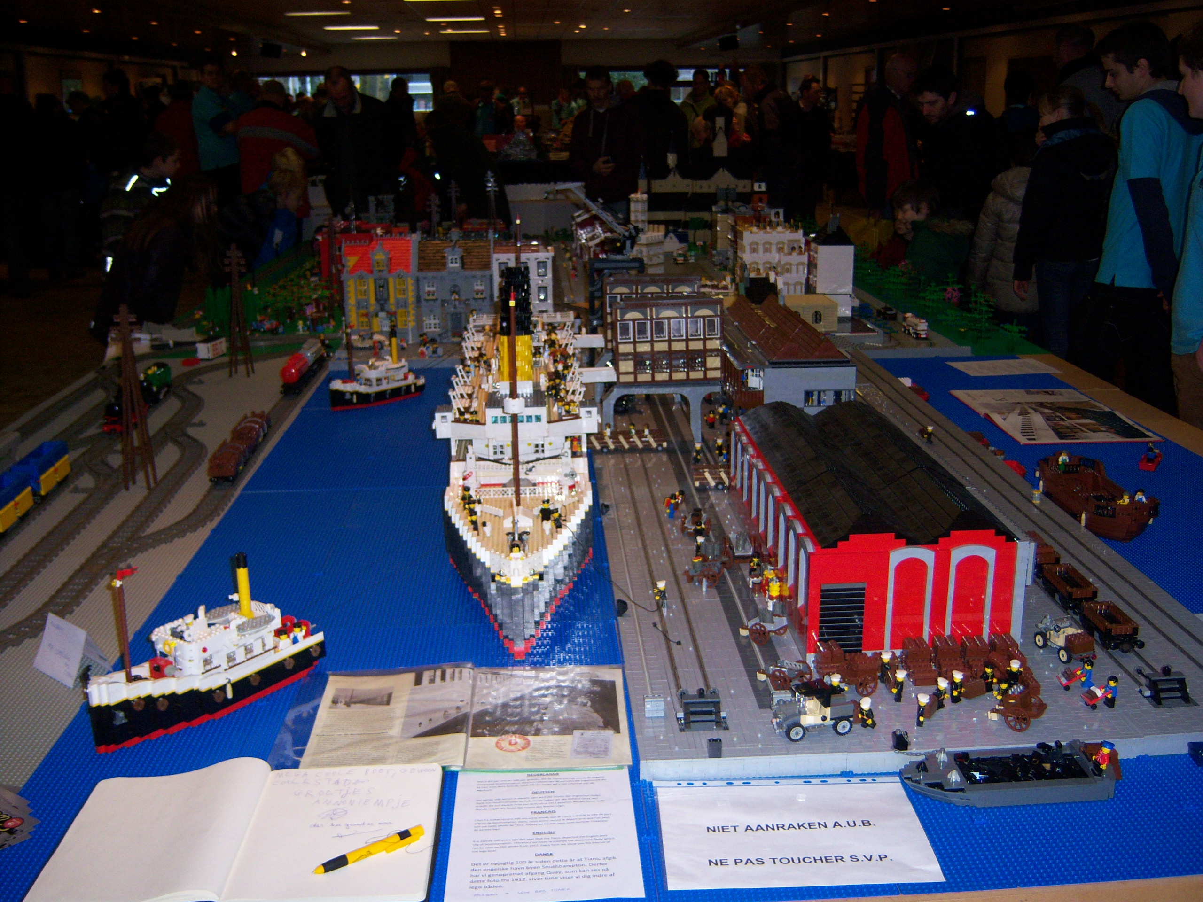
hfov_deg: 51.4
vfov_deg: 39.7
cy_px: 451
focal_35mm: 36
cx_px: 602
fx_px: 1251
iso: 160
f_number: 2.8
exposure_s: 1/60
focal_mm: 7.5
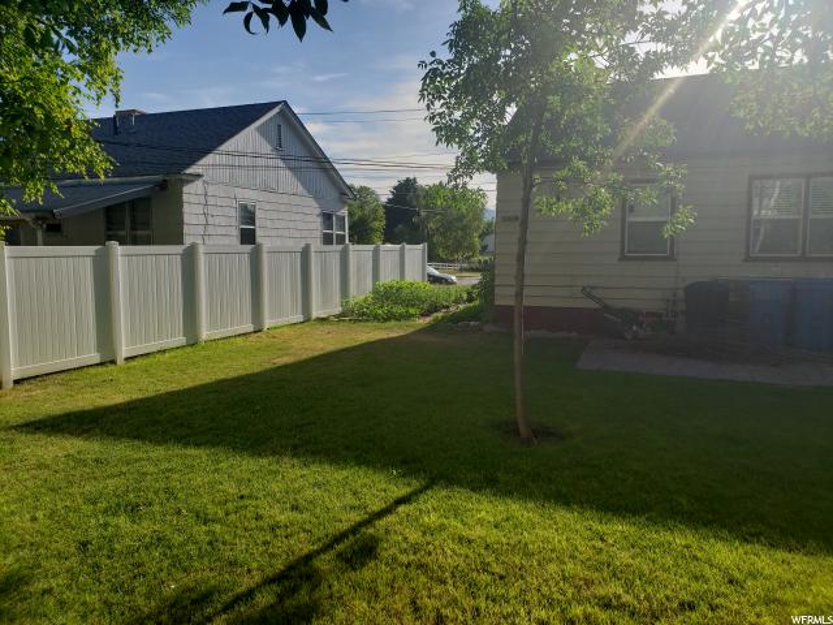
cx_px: 416
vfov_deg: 53.1
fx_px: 626
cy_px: 312
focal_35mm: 26
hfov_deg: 67.3
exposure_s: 1/1232
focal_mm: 4.3
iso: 50
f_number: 2.4
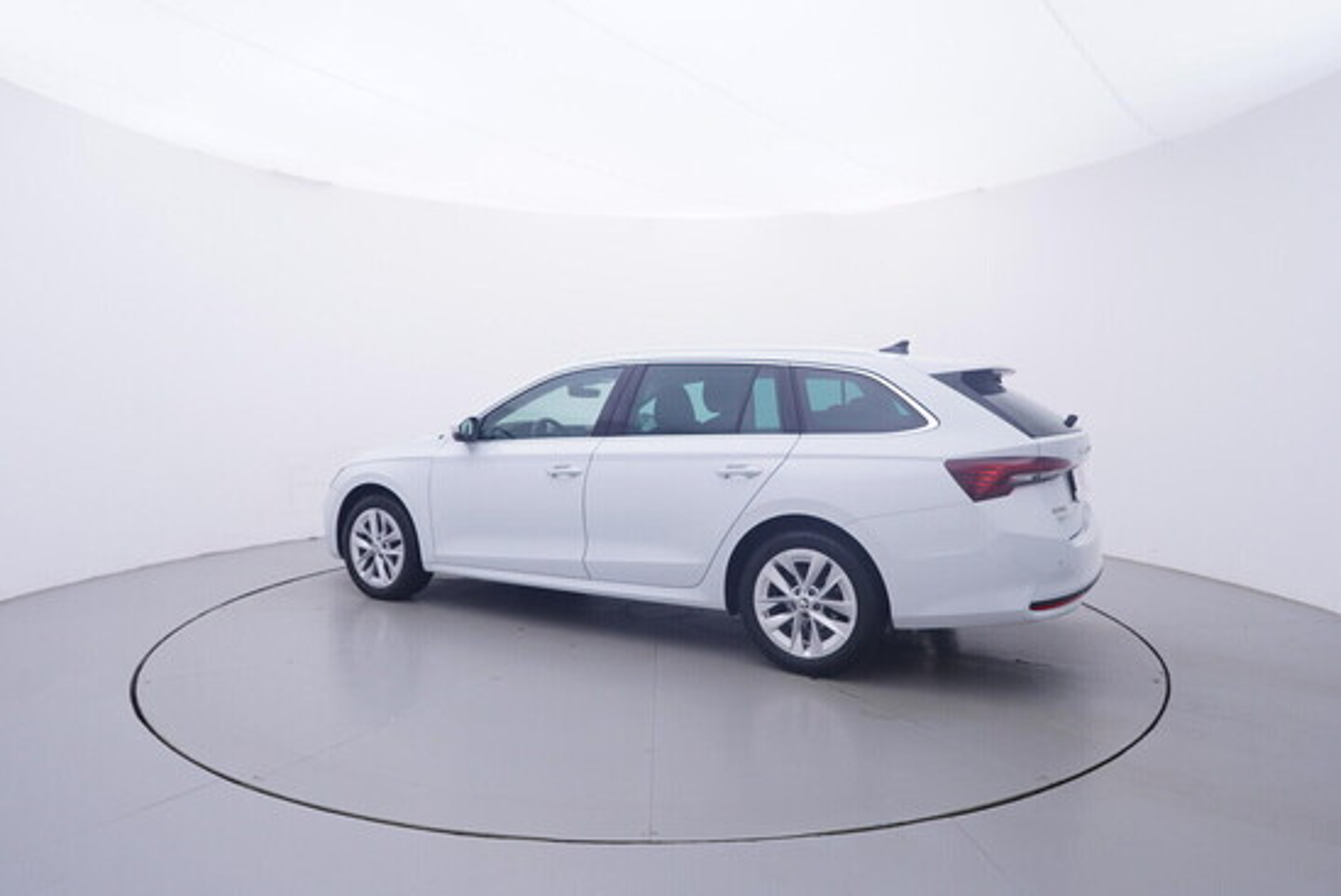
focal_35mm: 22
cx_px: 670
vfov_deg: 56.2
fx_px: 839
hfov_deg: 77.3
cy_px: 448
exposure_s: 1/80
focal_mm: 15
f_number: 5
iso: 200
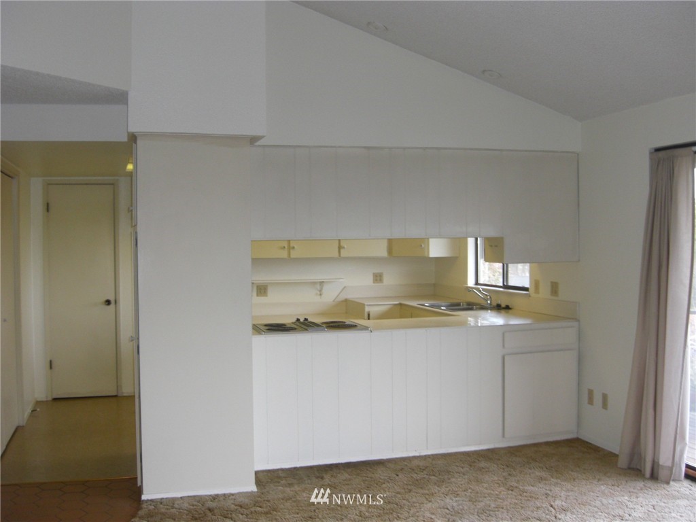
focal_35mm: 38
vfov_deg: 37.7
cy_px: 261
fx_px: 764
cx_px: 348
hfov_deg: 49.0
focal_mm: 7.9
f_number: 2.8
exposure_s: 1/80
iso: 200
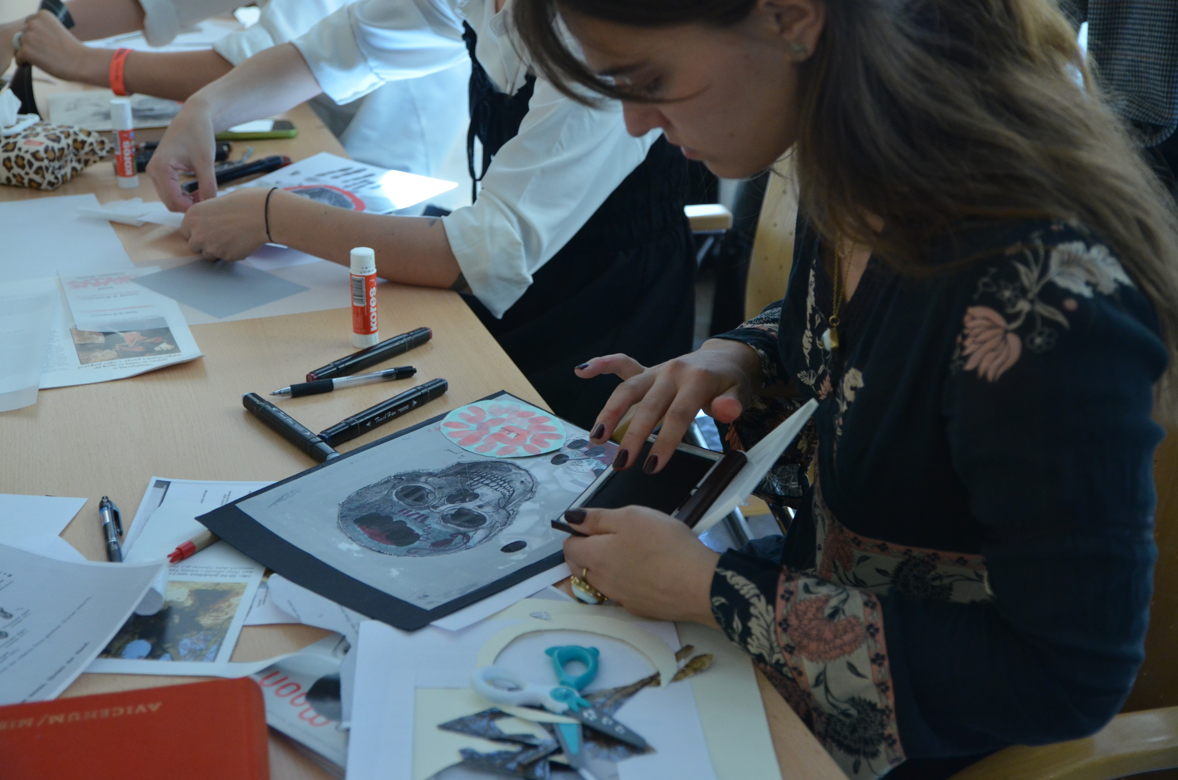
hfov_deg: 42.4
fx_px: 1518
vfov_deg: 28.8
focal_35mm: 46
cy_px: 390
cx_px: 589
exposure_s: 1/200
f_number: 2.8
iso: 1250
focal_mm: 31
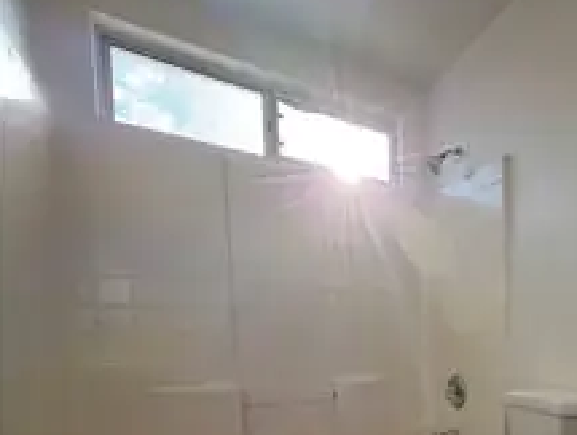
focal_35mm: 26
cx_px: 534
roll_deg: -0.4
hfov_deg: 56.5
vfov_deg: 48.8
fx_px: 434
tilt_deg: -2.9
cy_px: 373
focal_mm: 2.22
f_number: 2.2
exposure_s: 1/291
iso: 50
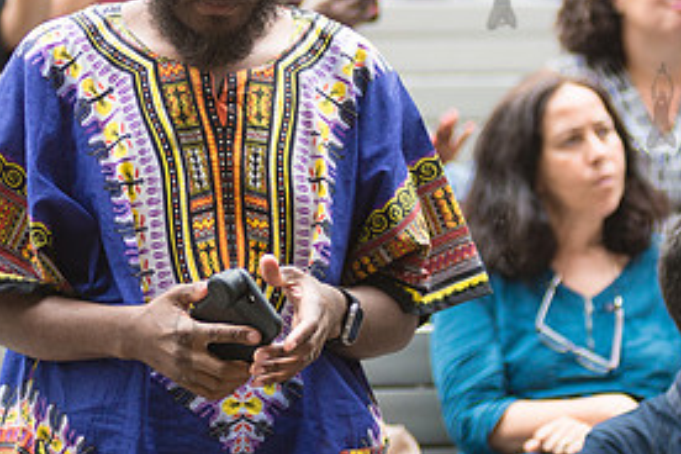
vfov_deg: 8.2
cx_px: 183
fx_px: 3178
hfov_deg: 12.2
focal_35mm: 168
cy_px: 105
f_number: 2.8
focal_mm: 80
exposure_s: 1/800
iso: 1250
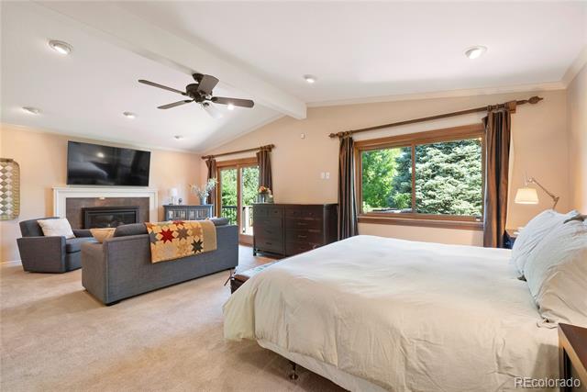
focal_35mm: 14
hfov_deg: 104.2
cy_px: 196
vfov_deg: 81.2
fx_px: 228
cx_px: 294
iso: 800
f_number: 8
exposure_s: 1/5
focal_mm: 14
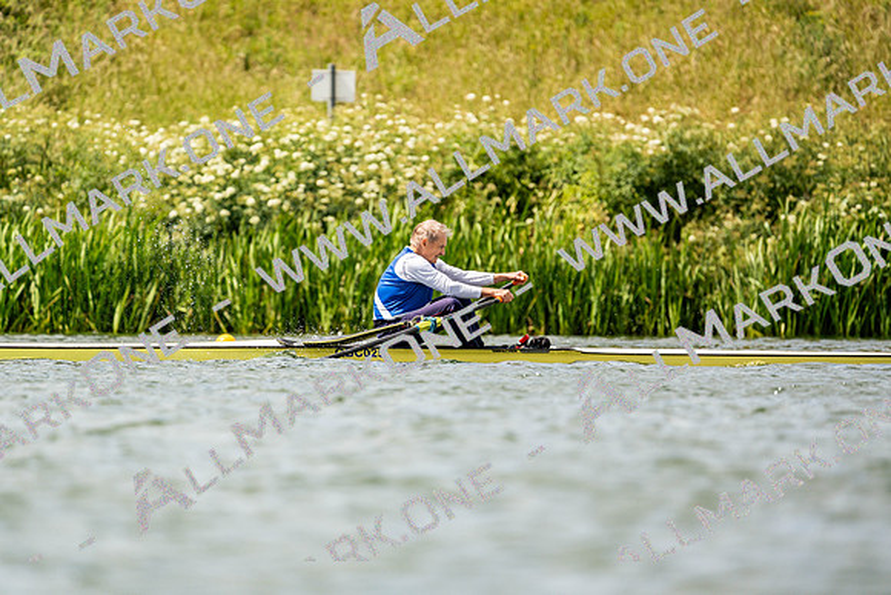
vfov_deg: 2.3
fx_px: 14853
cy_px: 298
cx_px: 446
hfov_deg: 3.4
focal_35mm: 600
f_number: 6.3
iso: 320
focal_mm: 600
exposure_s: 1/2000
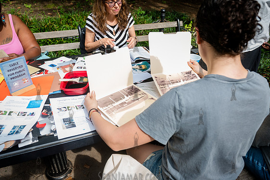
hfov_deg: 69.4
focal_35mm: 26
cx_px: 132
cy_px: 92
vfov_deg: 49.6
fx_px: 195
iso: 320
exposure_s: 1/500
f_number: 4
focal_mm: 24
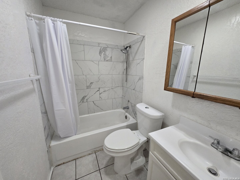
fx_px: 90
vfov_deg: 89.9
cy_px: 90
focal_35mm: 13
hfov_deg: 106.2
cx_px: 120
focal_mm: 1.7
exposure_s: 1/60
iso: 250
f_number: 2.2
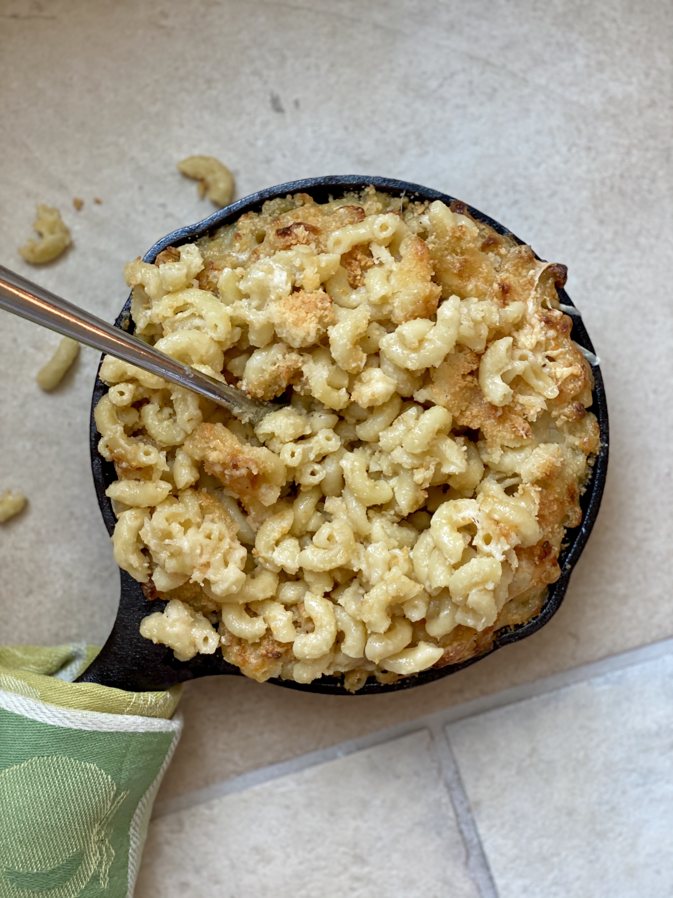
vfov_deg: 36.8
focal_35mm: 52
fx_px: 1348
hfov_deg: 28.0
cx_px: 336
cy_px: 449
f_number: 2
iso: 100
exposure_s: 1/120
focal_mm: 6
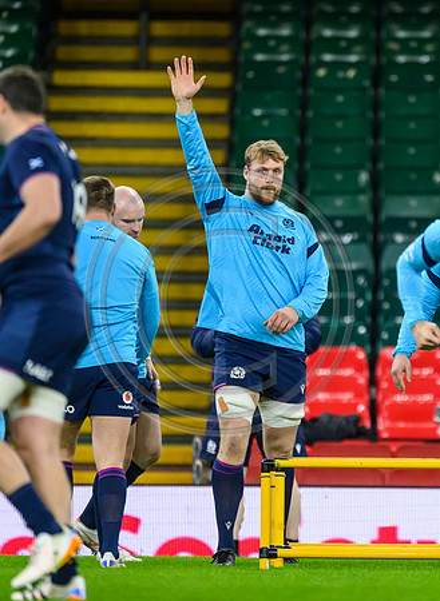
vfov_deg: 2.3
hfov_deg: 1.7
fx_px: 15038
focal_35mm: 873
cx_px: 359
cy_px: 281
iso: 5000
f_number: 4
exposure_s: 1/1600
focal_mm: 560
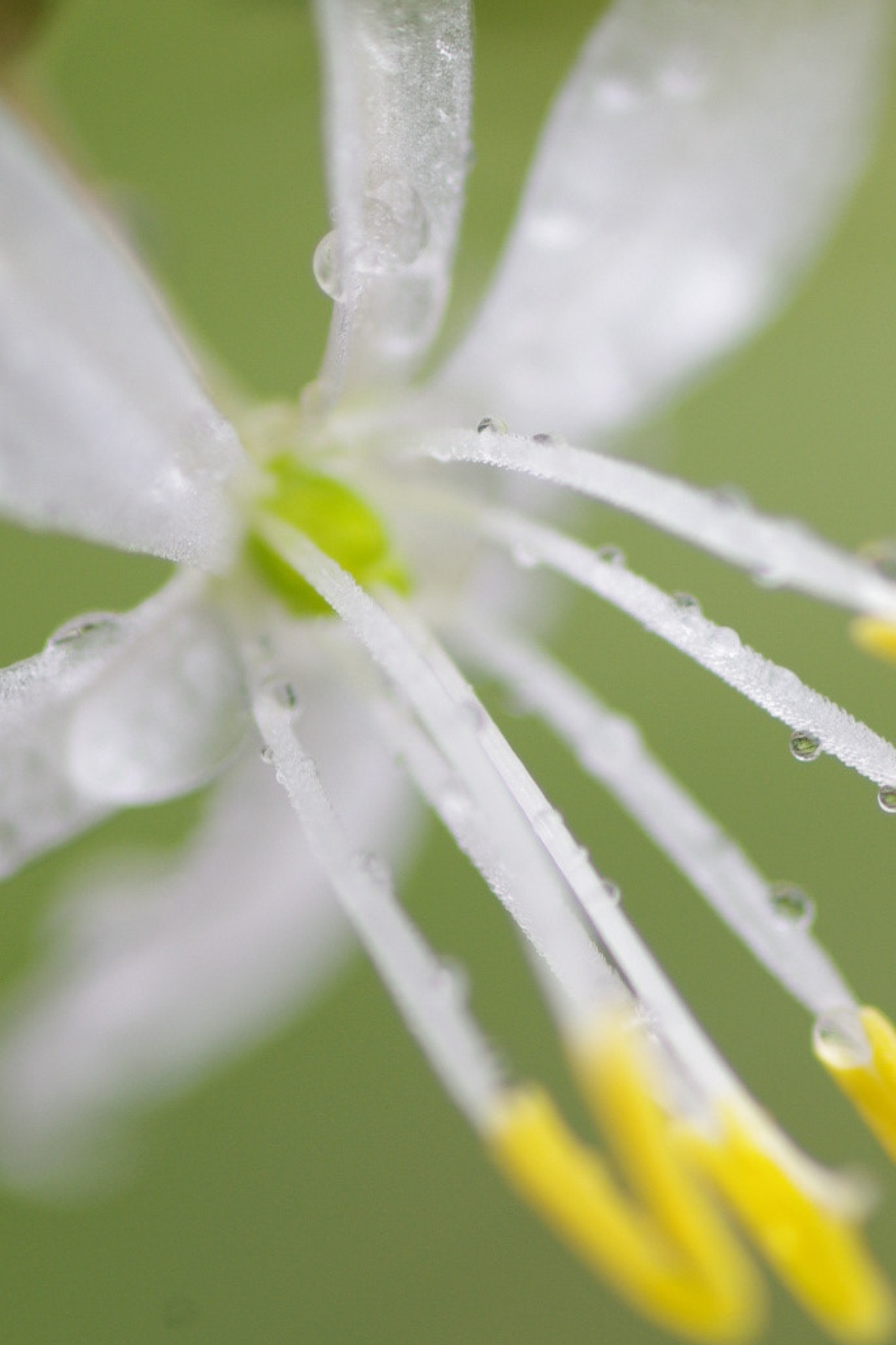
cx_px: 534
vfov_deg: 9.1
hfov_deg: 6.0
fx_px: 8477
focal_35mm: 227
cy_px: 650
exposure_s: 1/160
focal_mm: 90
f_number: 3.5
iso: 200
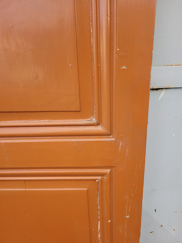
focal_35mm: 26
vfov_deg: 67.3
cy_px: 122
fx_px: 182
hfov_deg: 53.1
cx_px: 91
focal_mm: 5.4
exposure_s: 1/185
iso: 40
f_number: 1.8
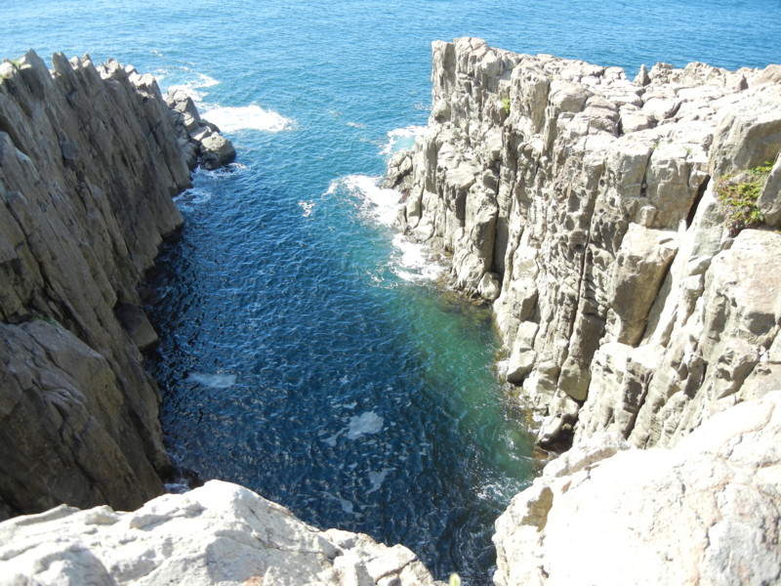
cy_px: 293
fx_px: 677
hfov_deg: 60.0
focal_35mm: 30
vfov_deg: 46.8
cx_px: 390
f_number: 3.5
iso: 160
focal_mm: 5.4
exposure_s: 1/359
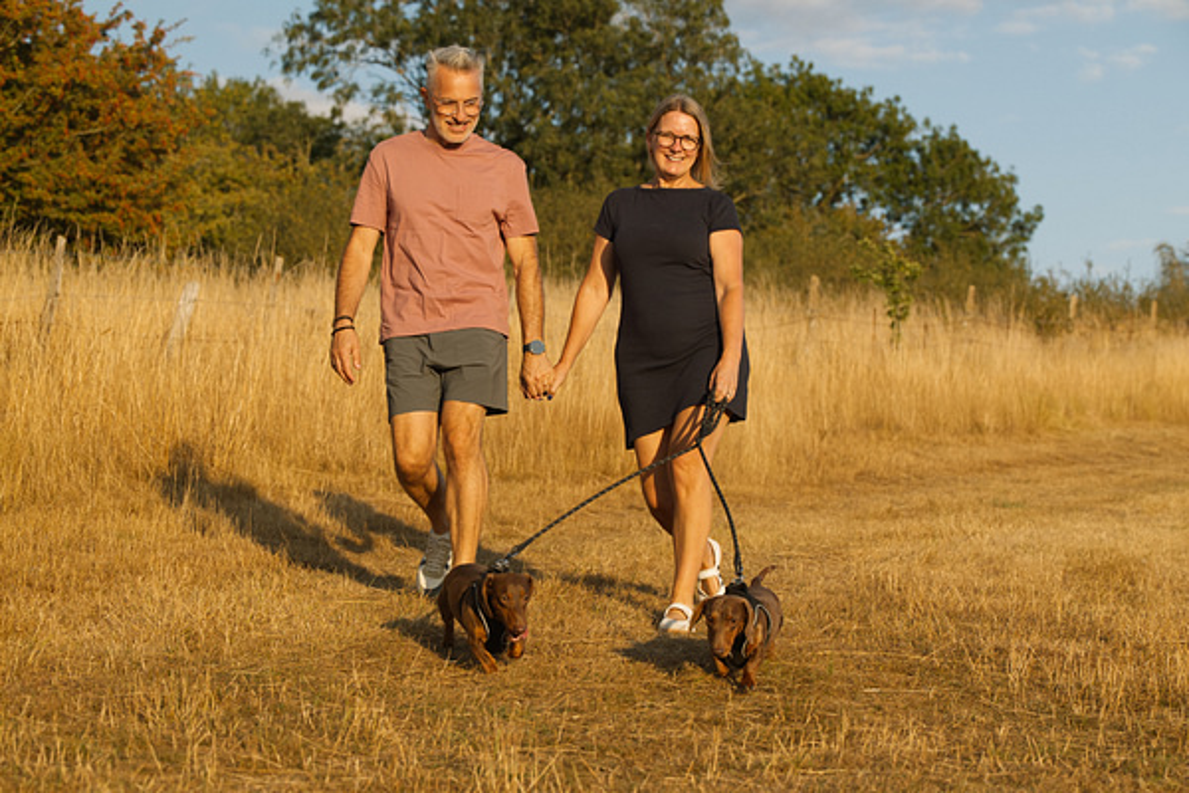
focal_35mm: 82
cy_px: 396
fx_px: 2708
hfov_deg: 24.8
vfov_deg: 16.7
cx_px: 594
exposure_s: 1/1000
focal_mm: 82
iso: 400
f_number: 5.6
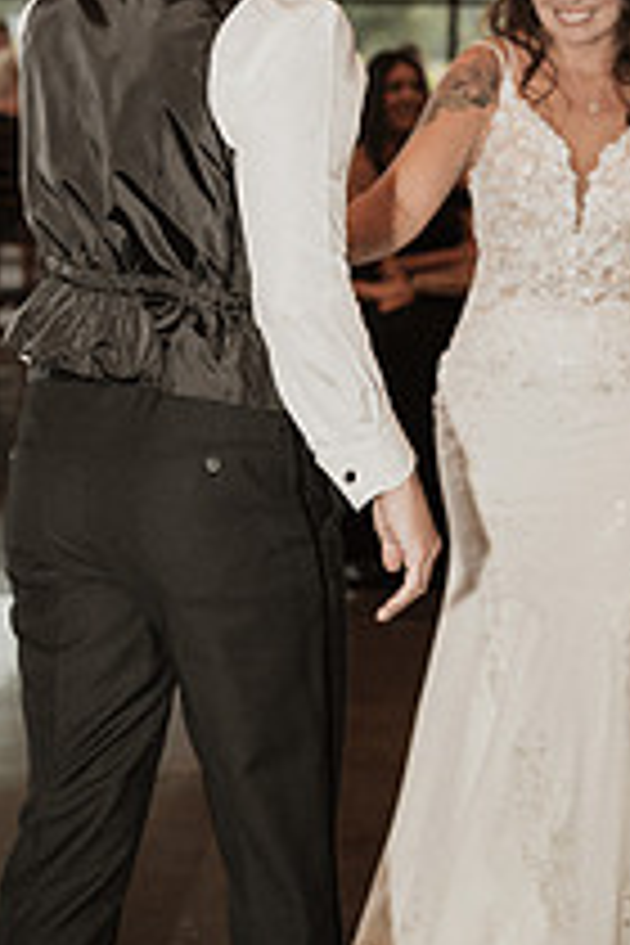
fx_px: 2809
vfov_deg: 18.8
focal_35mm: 107
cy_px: 104
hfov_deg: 12.7
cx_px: 513
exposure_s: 1/100
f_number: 2.8
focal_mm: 50
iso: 500
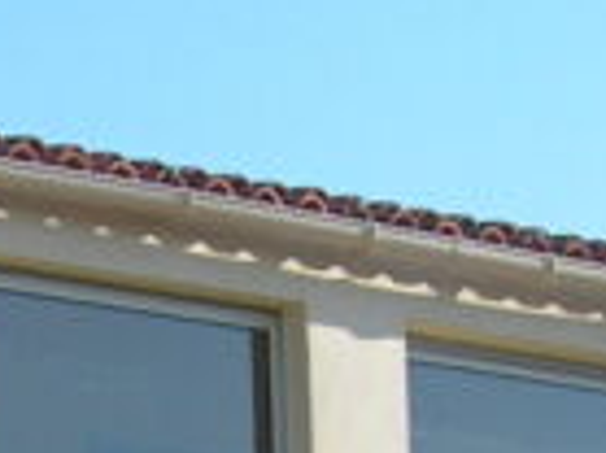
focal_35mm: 274
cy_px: 1124
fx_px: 4793
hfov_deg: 7.0
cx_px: -602
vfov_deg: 5.2
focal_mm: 7.8
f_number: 4.8
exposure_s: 1/305
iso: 50
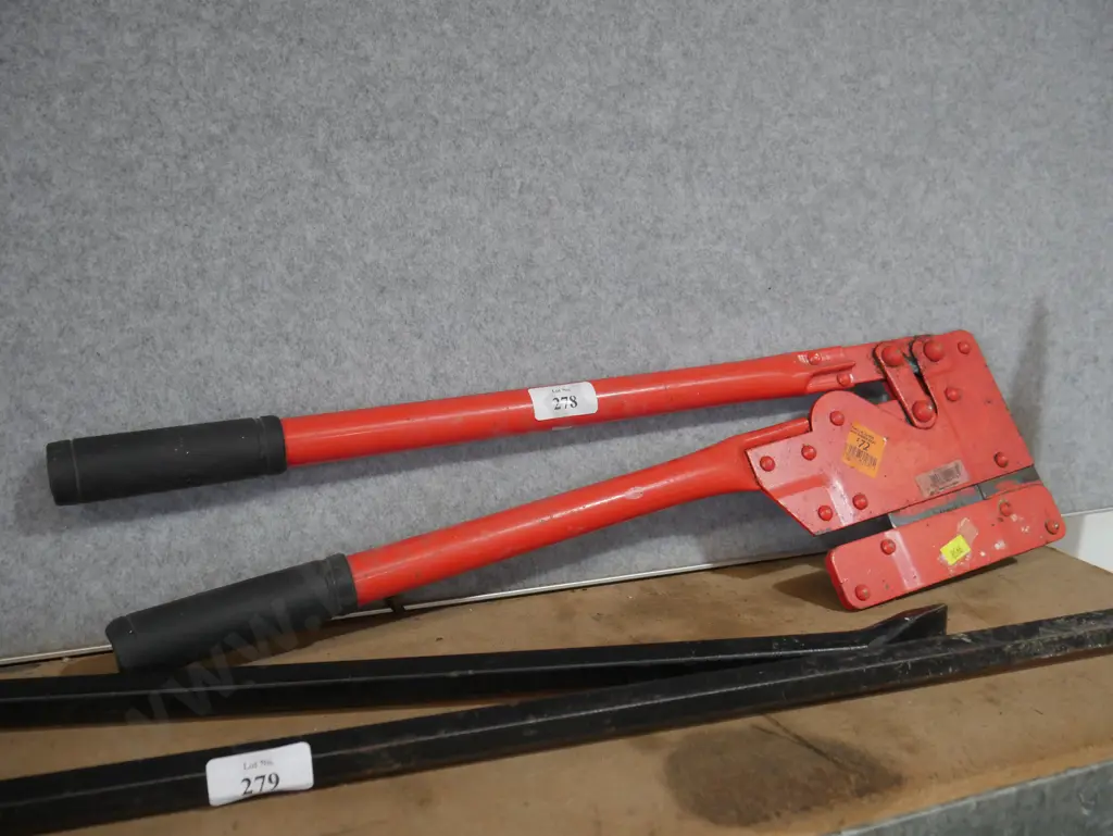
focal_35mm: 32
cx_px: 556
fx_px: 1029
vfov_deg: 44.2
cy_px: 418
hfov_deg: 56.8
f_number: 3.6
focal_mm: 16
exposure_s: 1/60
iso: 800
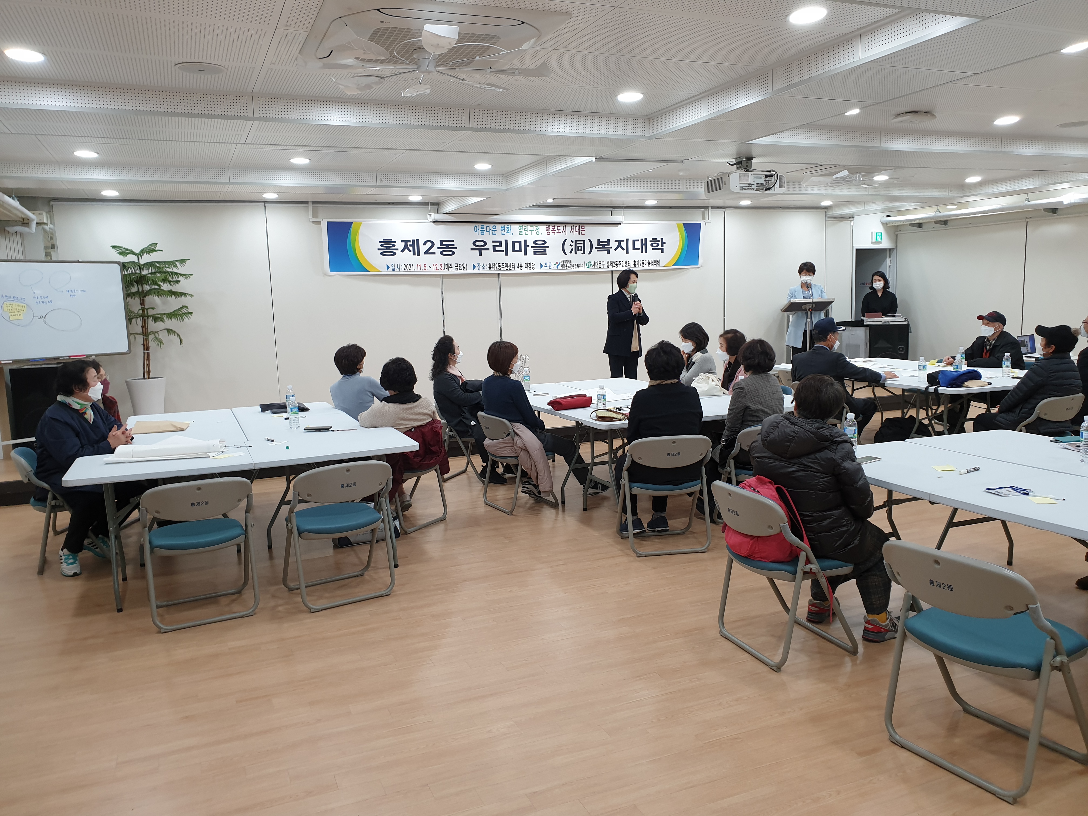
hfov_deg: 67.3
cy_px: 408
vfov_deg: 53.1
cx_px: 544
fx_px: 817
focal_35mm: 26
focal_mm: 4.3
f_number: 2.4
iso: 80
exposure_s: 1/60
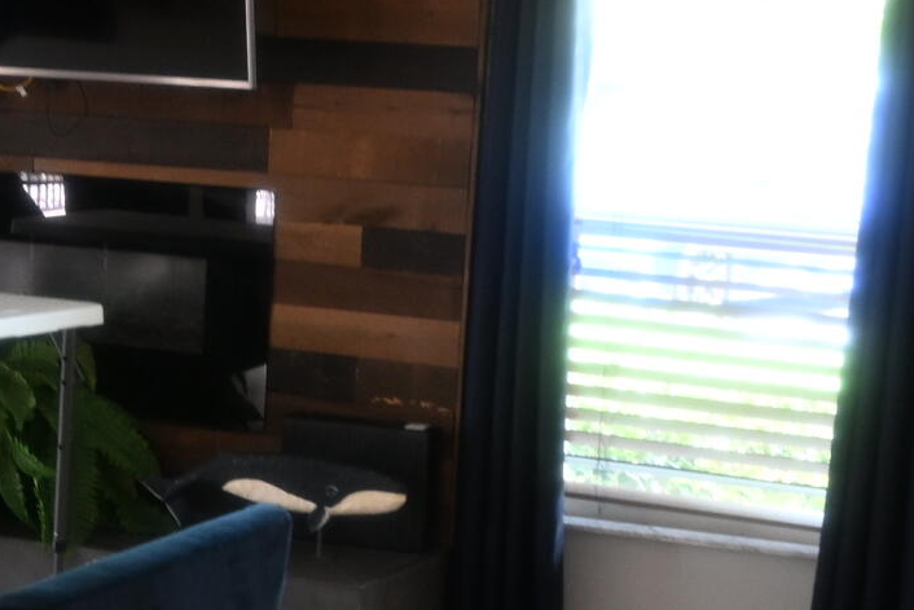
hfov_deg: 20.0
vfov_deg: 13.3
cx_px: 309
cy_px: 553
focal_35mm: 102
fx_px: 2590
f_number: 4.5
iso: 560
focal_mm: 16
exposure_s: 1/25
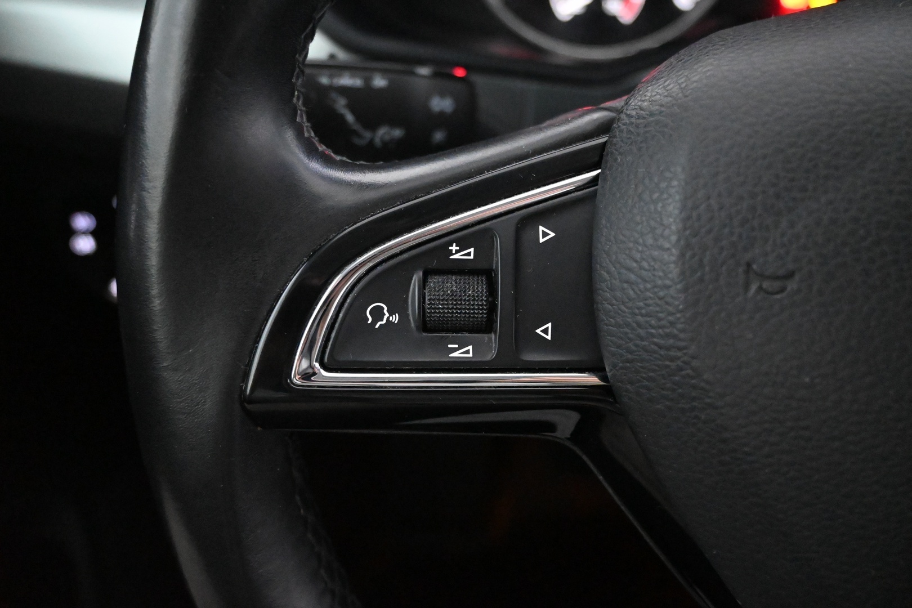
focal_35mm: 34
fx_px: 874
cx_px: 456
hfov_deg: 55.1
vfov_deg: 38.4
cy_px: 304
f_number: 4.2
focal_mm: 23
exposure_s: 1/40
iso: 12800
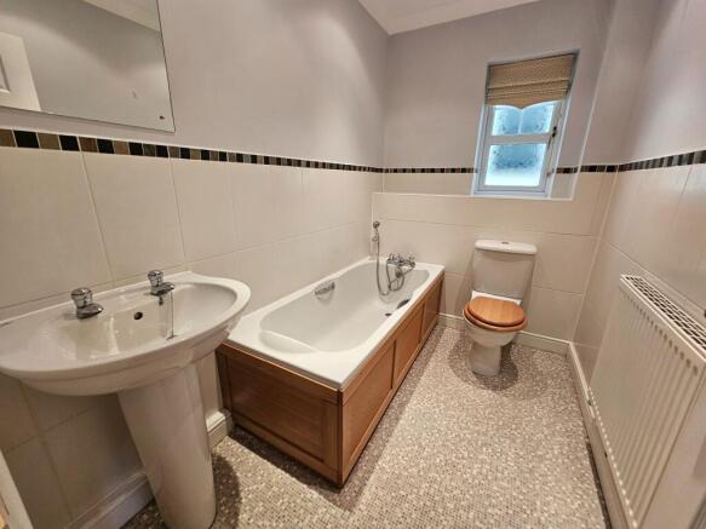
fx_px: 265
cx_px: 353
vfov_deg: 89.9
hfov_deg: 106.2
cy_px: 264
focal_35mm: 13
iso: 100
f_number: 2.2
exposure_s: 1/50
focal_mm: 2.2
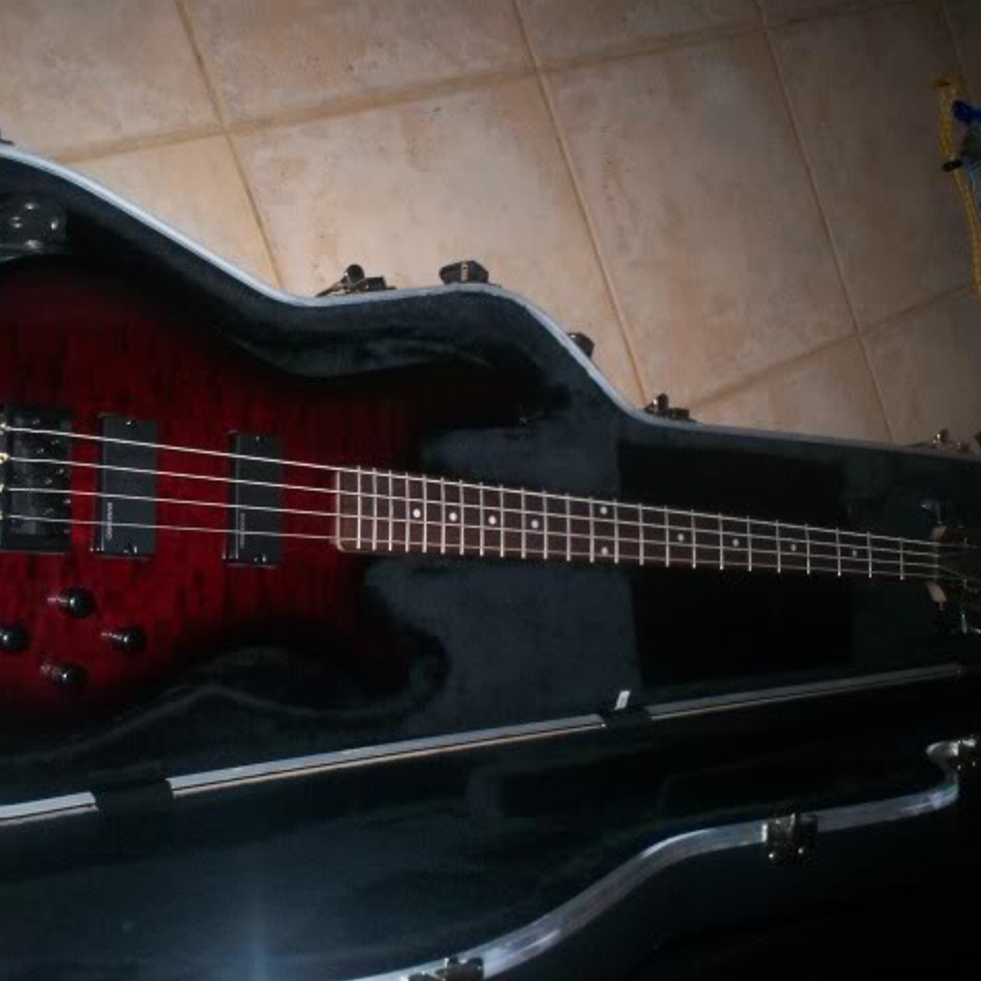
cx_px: 470
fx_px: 1379
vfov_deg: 39.2
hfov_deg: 39.2
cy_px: 486
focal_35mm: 43
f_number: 4.5
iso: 140
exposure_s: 1/60
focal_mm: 6
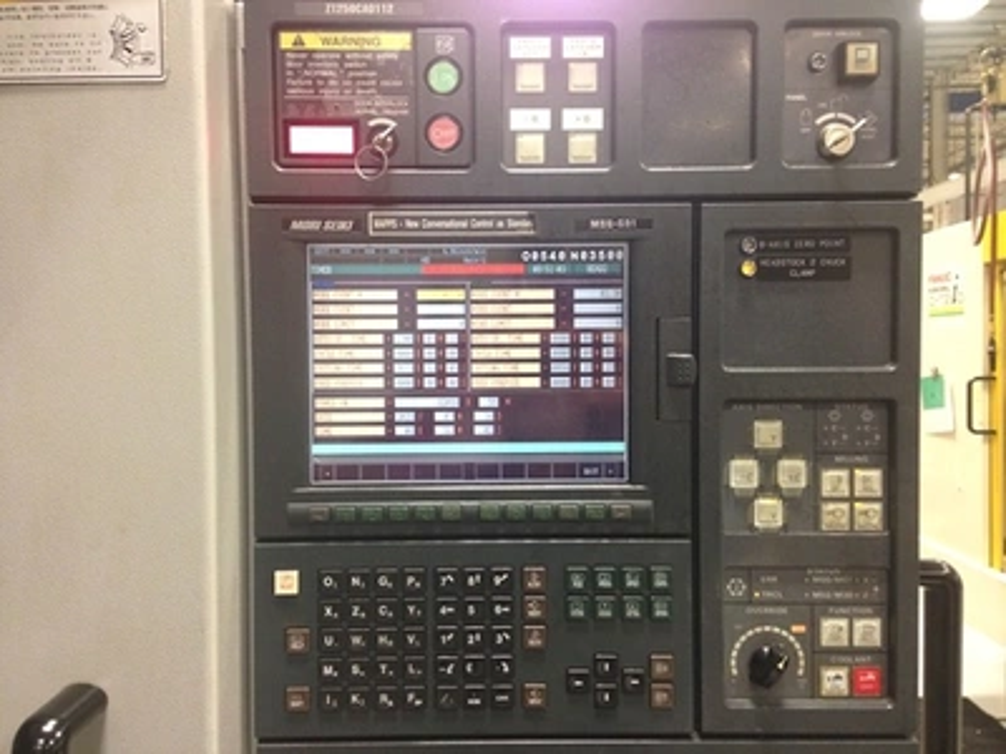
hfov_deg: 55.4
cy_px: 377
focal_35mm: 33
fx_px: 959
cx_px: 503
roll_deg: +1.8
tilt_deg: -0.5
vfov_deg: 42.9
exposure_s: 1/20
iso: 160
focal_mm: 4.12
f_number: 2.4
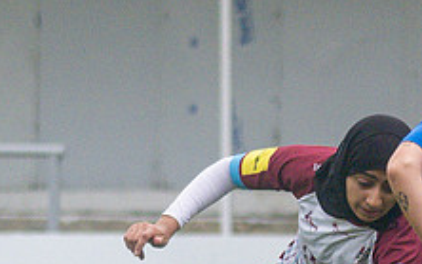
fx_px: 16547
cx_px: 275
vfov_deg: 0.9
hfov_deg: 1.5
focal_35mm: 1438
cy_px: 433
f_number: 4
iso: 400
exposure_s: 1/1000
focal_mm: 135
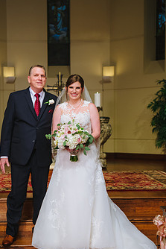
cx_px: 65
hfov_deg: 19.5
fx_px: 484
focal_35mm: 70
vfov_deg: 28.7
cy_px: 157
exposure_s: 1/200
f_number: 2.8
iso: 640
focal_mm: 52
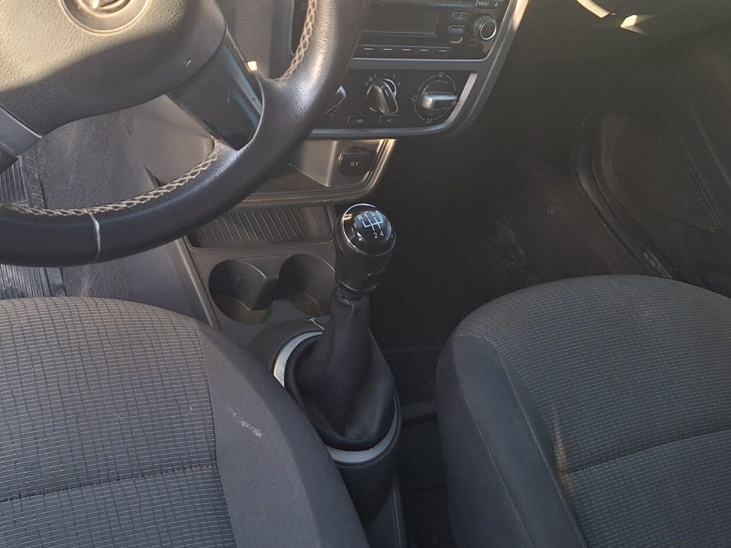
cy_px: 41
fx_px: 993
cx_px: 221
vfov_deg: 29.4
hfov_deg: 39.7
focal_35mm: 47
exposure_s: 1/120
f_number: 1.8
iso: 320
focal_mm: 5.54
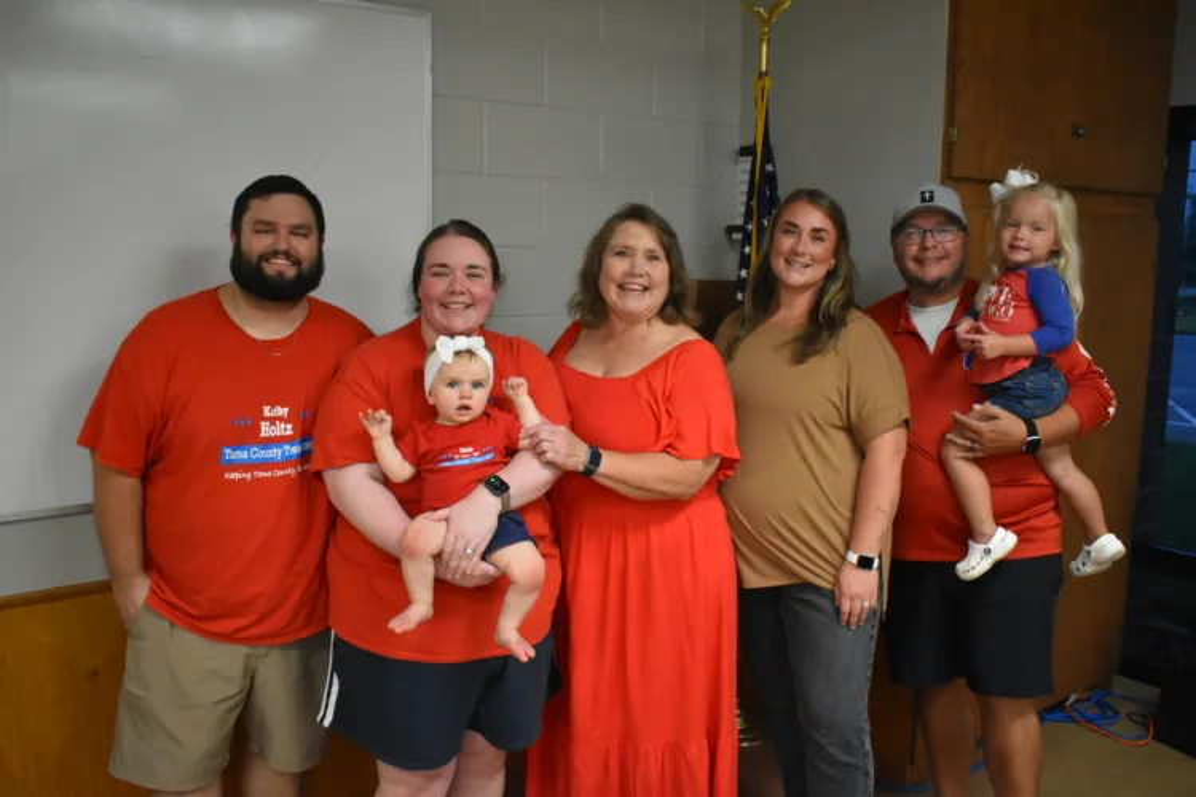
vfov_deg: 41.7
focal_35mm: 32
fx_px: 1046
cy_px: 398
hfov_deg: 59.5
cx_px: 598
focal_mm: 21
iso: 3200
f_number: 3.8
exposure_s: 1/250
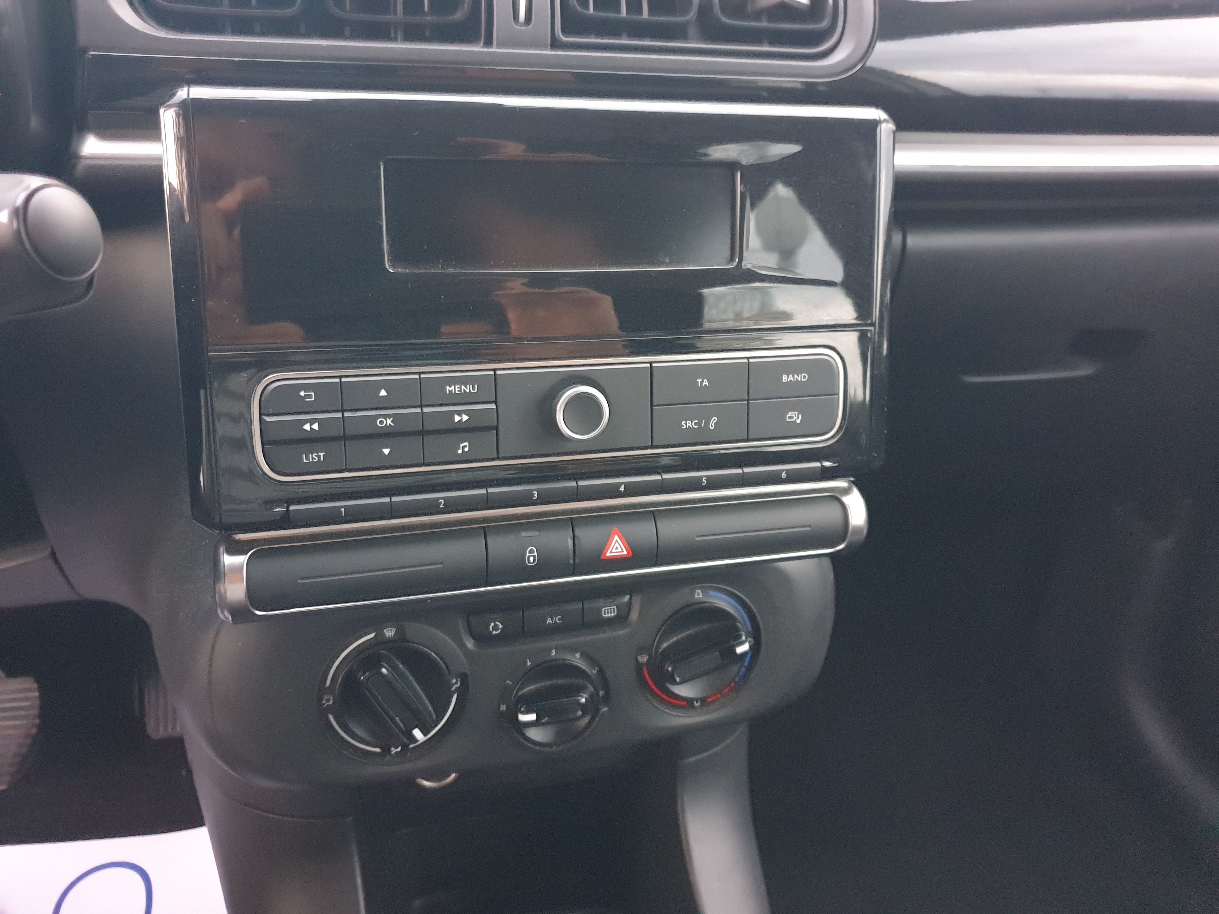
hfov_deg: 67.3
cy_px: 457
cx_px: 610
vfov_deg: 53.1
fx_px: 916
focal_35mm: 26
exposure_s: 1/10
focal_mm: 4.3
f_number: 1.5
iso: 400
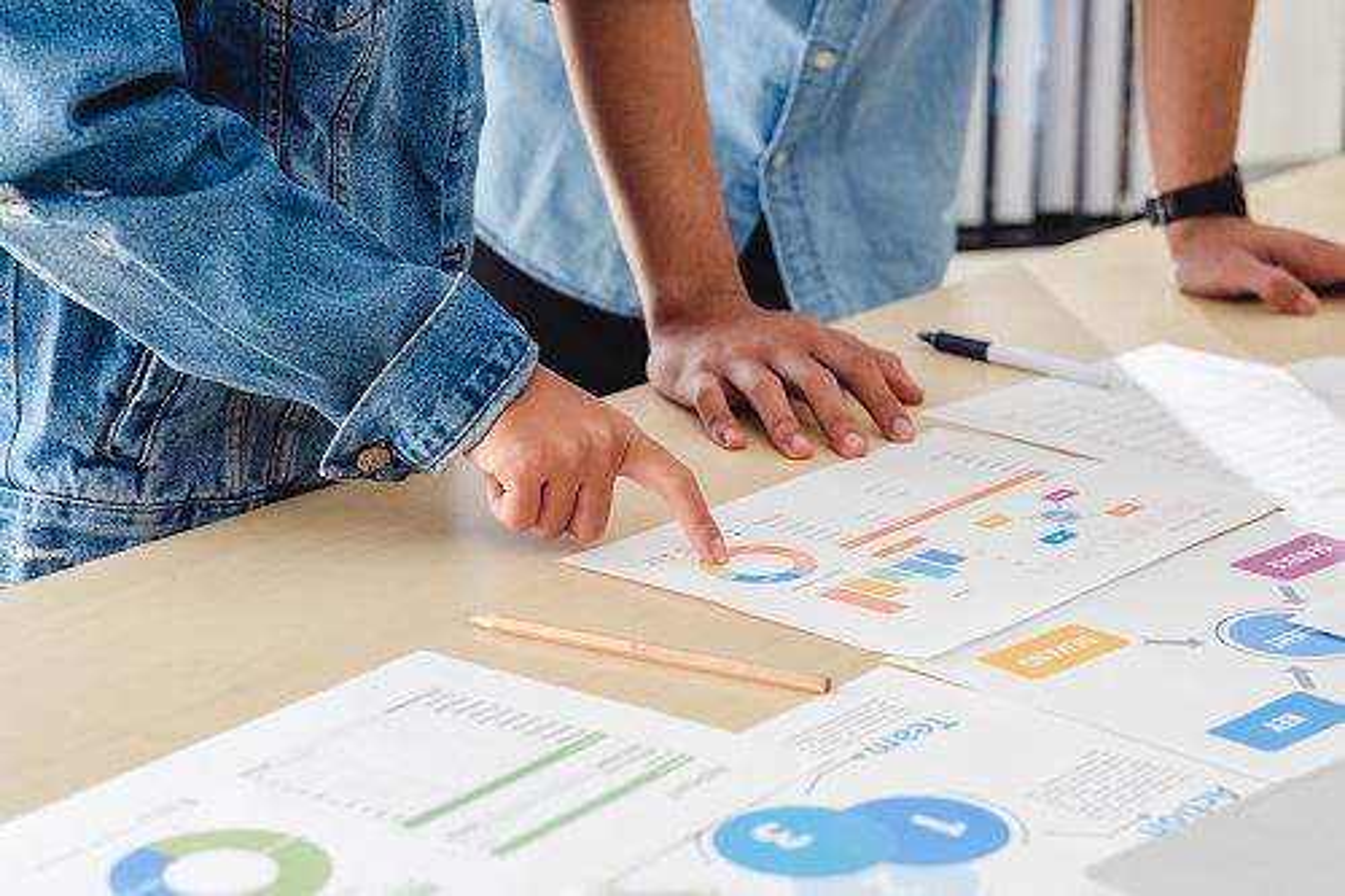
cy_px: 448
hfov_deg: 24.2
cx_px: 672
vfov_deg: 16.3
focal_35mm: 84
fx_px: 3137
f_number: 4
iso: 200
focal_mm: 56
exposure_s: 1/125
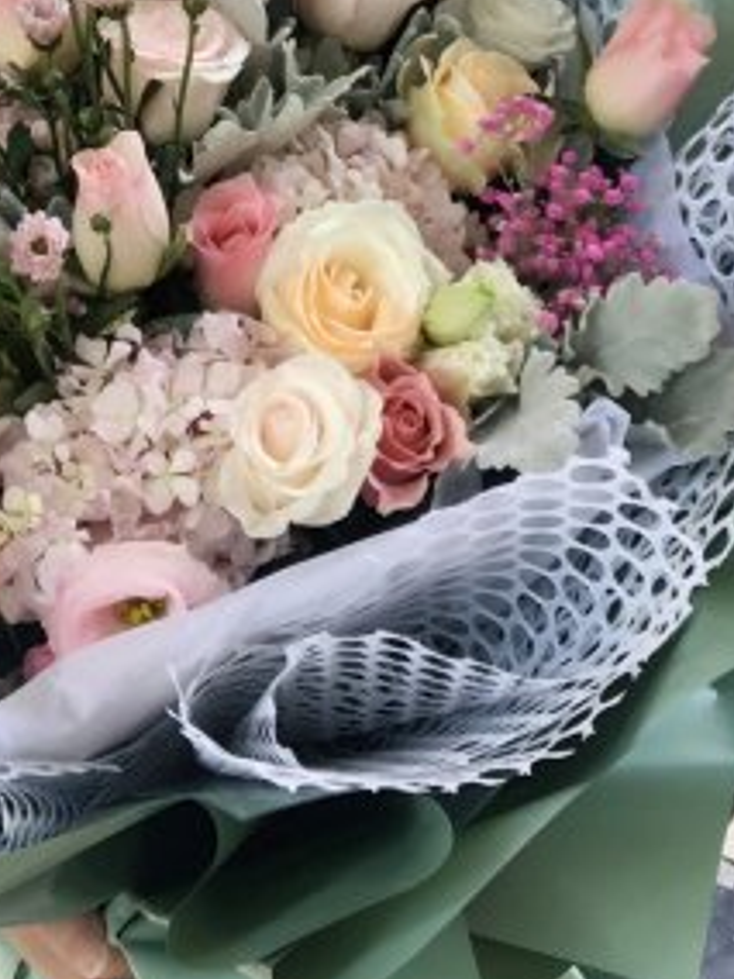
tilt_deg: -13.2
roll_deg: -1.1
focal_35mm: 87
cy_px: -257
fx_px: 2460
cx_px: 331
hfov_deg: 17.0
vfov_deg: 20.7
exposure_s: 1/100
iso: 25
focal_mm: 4.15
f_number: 2.2
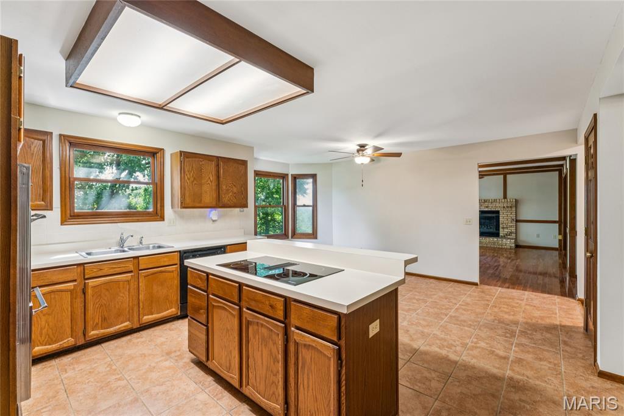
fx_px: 274
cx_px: 312
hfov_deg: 97.5
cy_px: 208
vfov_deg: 74.4
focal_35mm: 16
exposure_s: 1/3.33
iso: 320
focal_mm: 15.8
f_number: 13
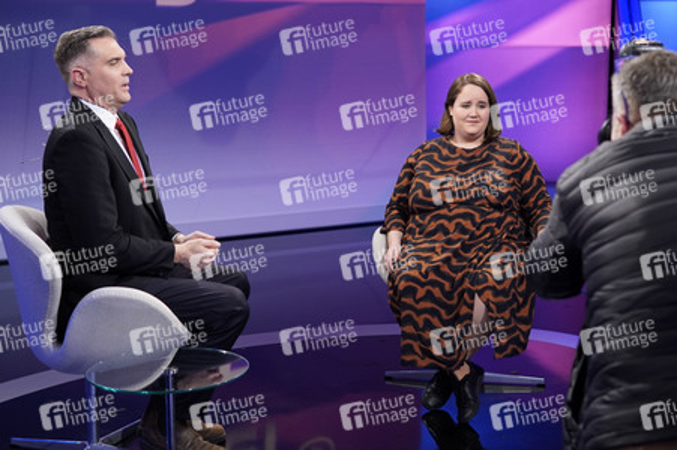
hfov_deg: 43.6
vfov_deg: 29.8
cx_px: 338
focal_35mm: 45
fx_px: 846
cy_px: 225
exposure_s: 1/160
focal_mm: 30
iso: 640
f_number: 2
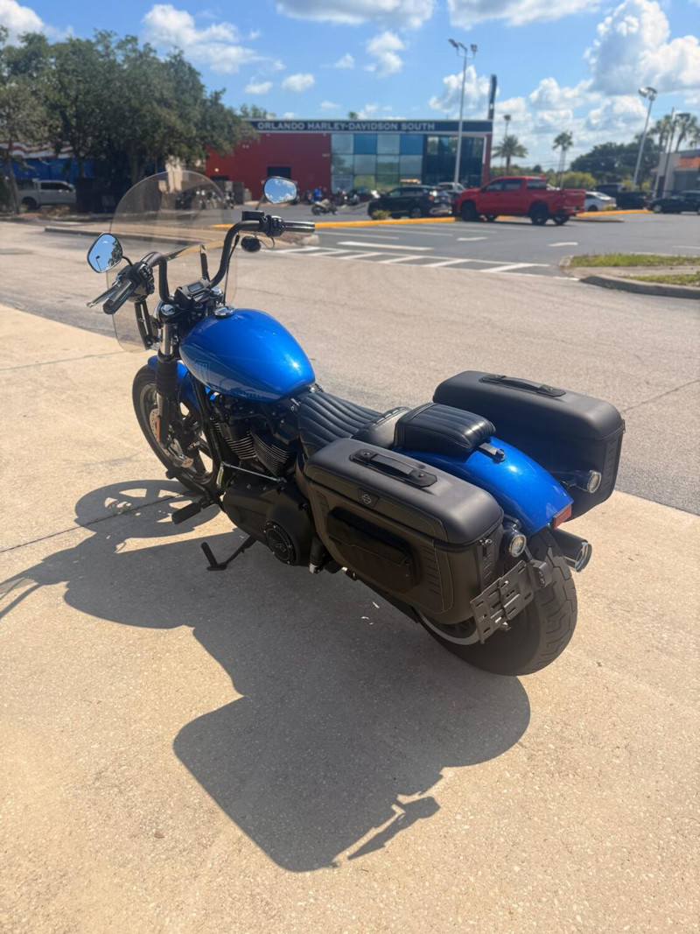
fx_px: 647
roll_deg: -2.5
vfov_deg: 71.6
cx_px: 350
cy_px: 467
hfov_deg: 56.8
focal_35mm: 24
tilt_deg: -24.8
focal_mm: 6.76
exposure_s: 1/3953
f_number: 1.78
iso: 100
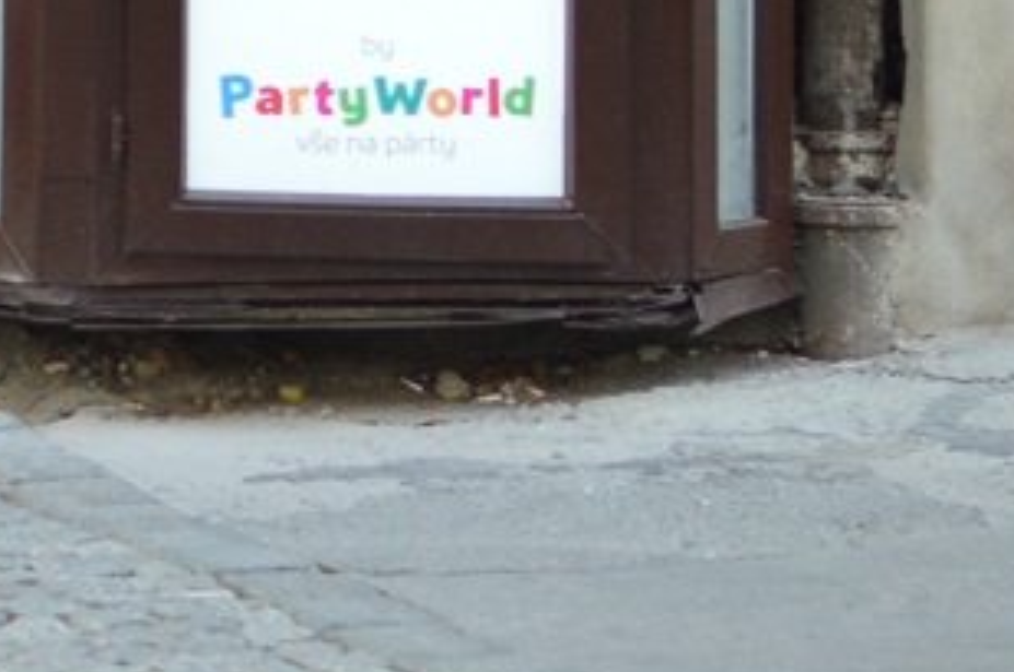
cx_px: -1127
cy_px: -934
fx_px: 8631
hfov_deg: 6.5
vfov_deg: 4.4
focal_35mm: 307
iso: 200
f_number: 2.5
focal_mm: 35
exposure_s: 1/250
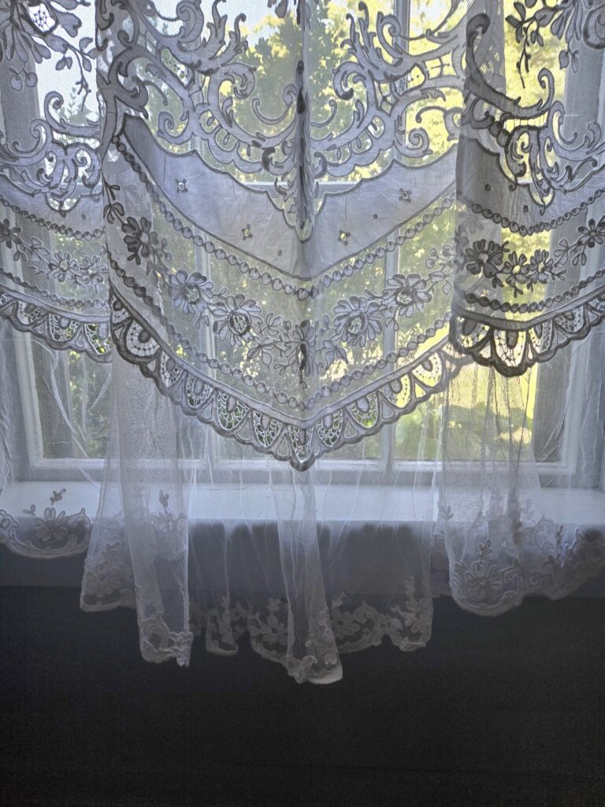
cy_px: 404
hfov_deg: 58.9
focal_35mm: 23
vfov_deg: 73.9
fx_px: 536
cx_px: 302
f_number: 1.8
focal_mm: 5.4
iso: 50
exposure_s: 1/182
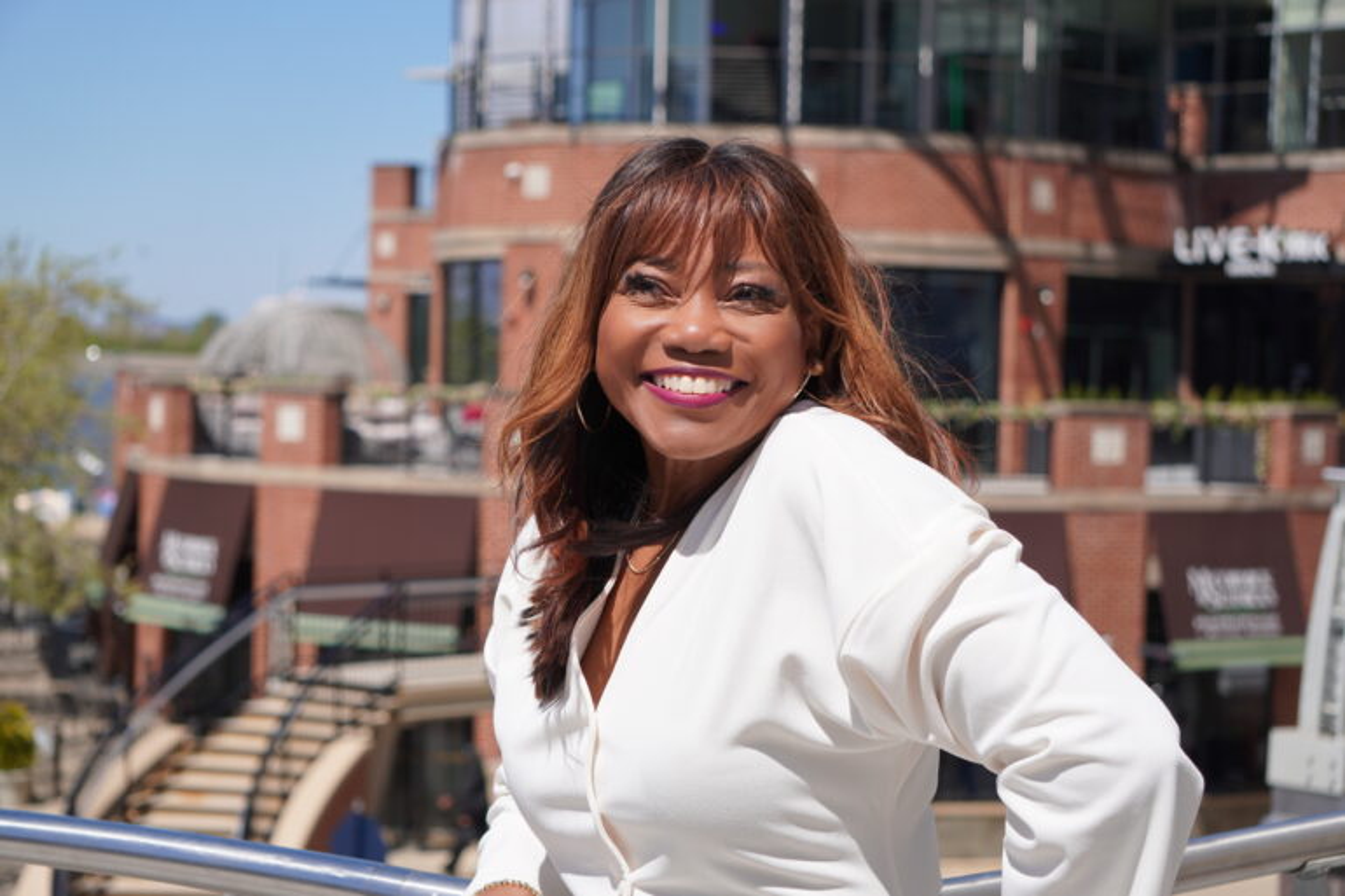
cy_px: 448
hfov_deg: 24.6
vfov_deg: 16.5
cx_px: 672
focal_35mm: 82
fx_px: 3081
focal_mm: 55
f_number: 4.5
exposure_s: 1/800
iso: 100
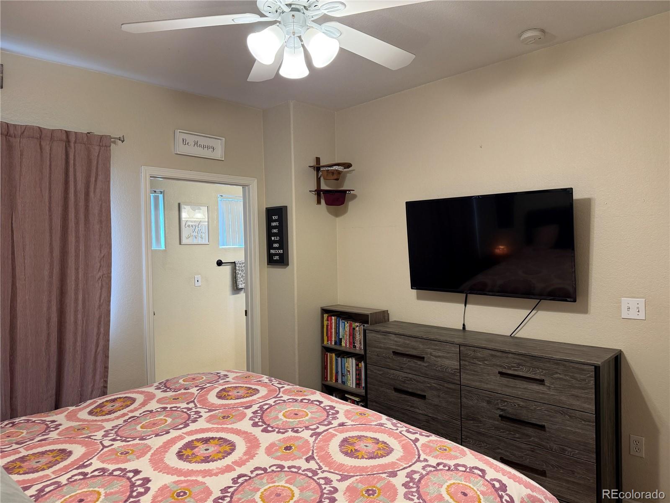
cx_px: 335
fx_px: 465
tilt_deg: -0.3
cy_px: 252
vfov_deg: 56.8
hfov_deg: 71.6
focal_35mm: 24
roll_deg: +1.5
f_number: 1.78
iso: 200
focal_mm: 6.76
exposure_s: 1/60
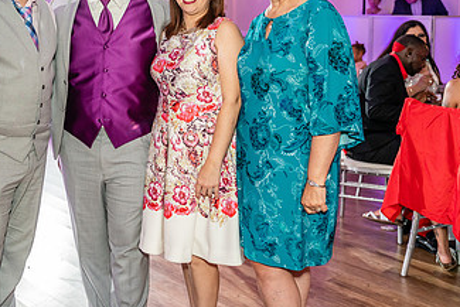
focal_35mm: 50
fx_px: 639
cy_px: 40
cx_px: 95
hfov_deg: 38.2
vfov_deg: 26.3
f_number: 3.2
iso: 1250
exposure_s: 1/125
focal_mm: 28
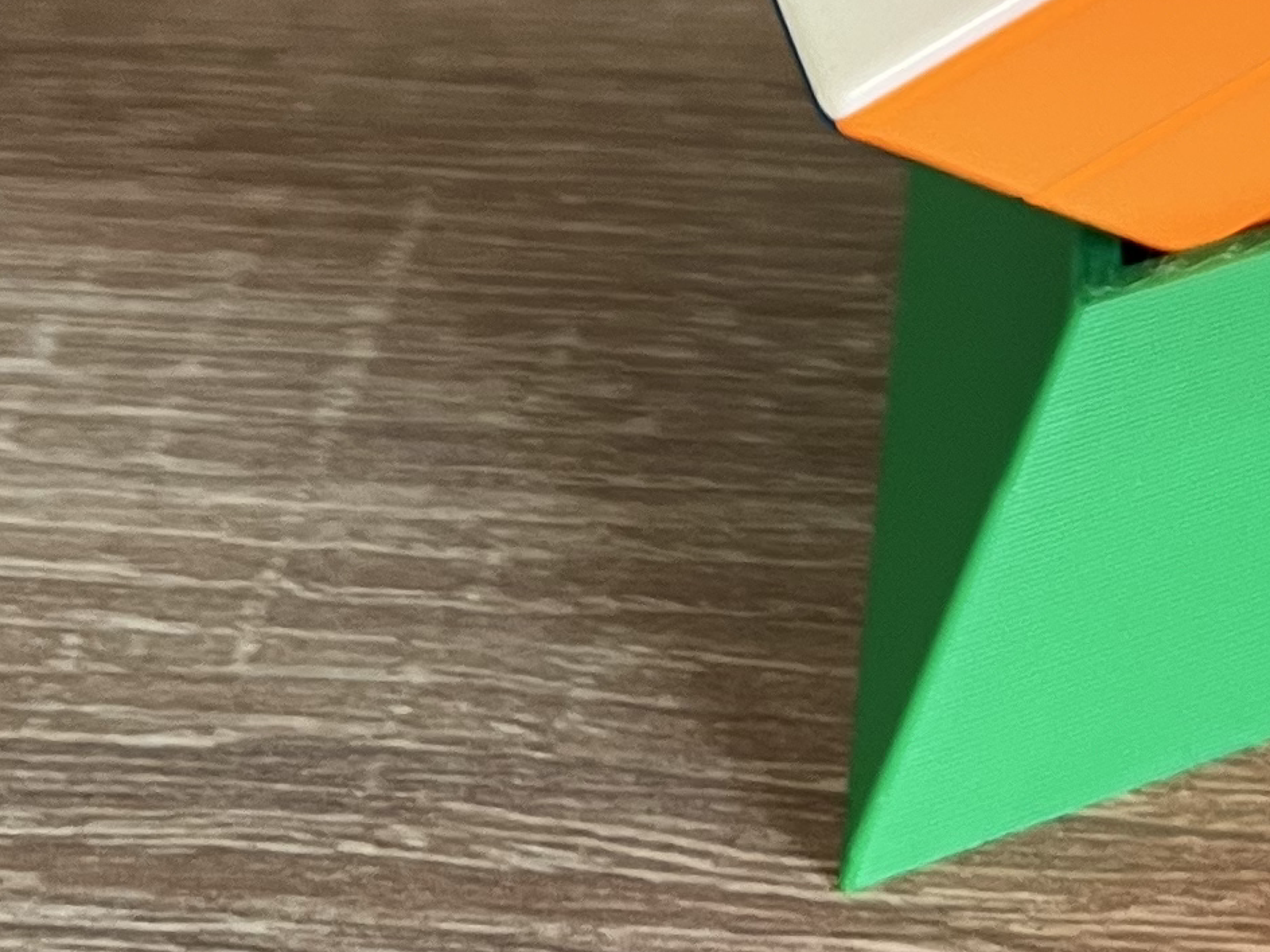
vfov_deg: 12.8
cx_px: 1294
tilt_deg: -23.8
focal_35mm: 111
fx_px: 4072
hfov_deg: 17.3
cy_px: -405
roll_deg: -3.4
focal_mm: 5.1
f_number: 1.6
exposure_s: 1/50
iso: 80
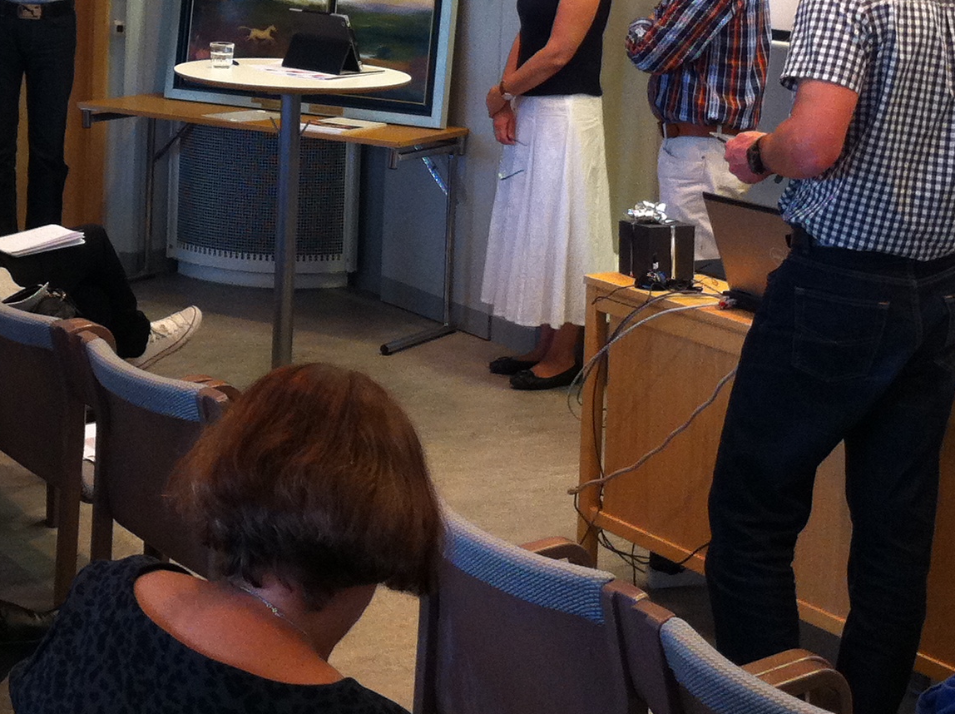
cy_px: -5
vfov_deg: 18.1
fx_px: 2177
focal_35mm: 79
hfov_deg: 24.5
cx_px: 249
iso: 160
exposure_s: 1/15
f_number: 2.8
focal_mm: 3.85
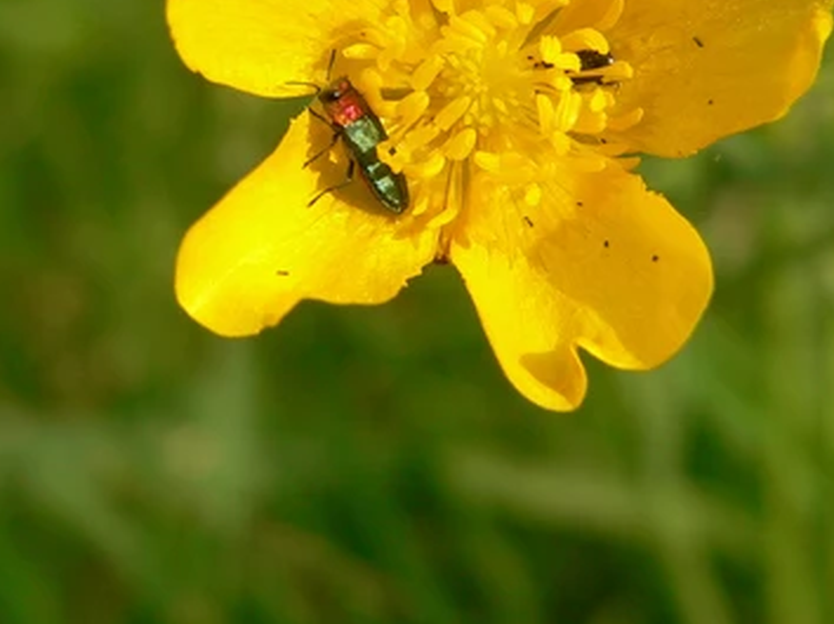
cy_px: 153
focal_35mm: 105
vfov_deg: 14.0
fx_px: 2528
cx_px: 396
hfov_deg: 18.7
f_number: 4
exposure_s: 1/400
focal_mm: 9.6
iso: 100
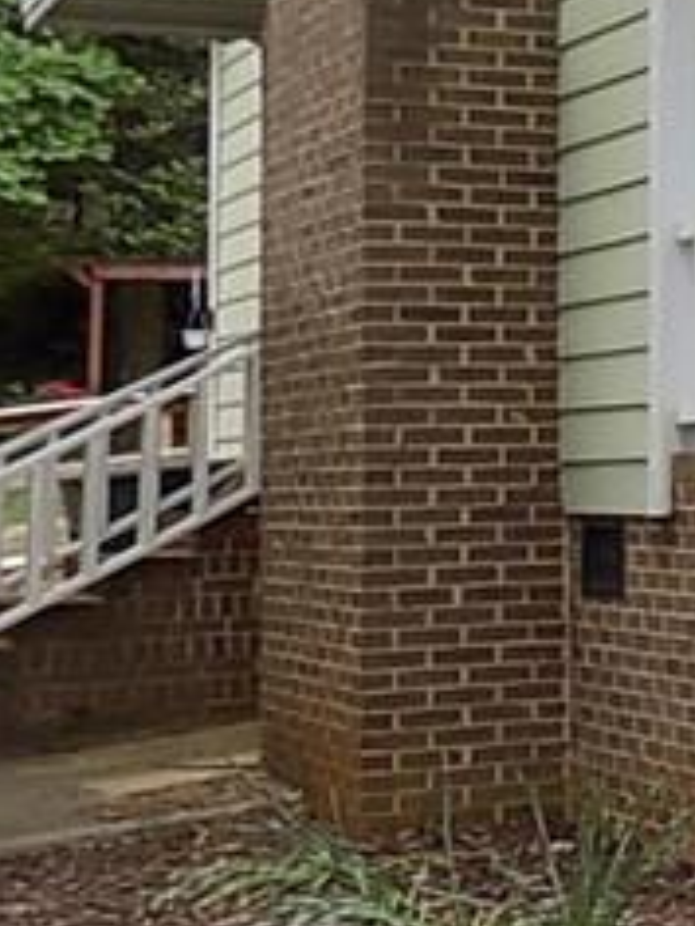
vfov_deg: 19.6
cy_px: 318
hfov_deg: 11.1
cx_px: 1900
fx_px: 2677
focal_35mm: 100
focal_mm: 4
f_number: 3.1
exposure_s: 1/160
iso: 80
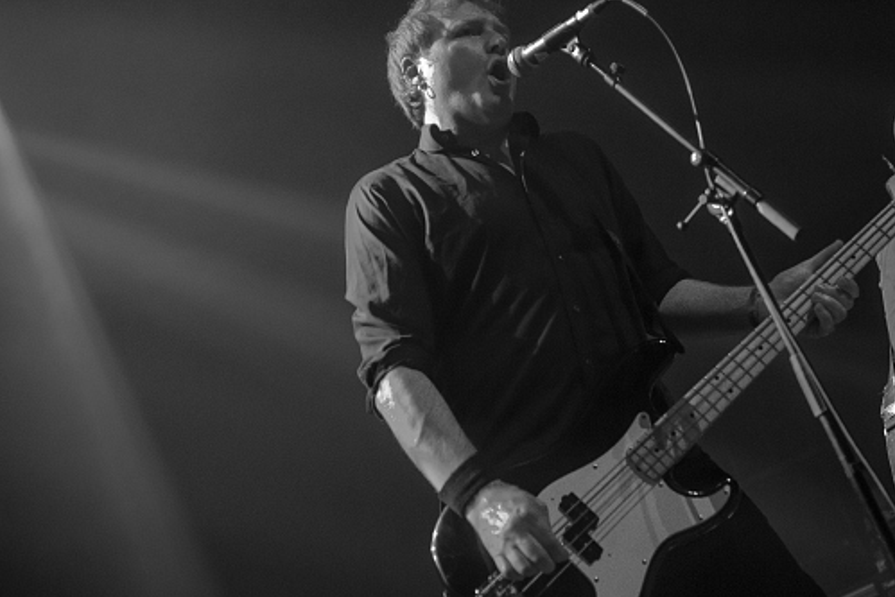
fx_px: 1616
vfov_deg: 20.9
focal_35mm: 65
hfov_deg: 30.7
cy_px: 281
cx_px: 606
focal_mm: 45
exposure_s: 1/100
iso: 3200
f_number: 2.8
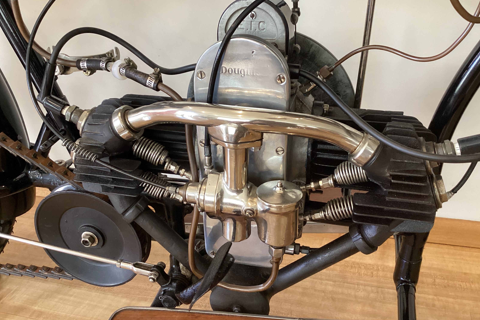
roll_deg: +2.6
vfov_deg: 40.0
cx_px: 245
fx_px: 440
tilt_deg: -29.9
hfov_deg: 57.2
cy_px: 164
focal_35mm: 33
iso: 320
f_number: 2.4
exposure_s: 1/60
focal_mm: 3.3
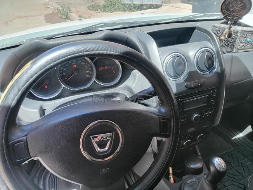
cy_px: 95
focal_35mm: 26
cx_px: 126
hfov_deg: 67.3
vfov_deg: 53.1
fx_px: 190
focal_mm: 3.96
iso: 50
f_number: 1.8
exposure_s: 1/278
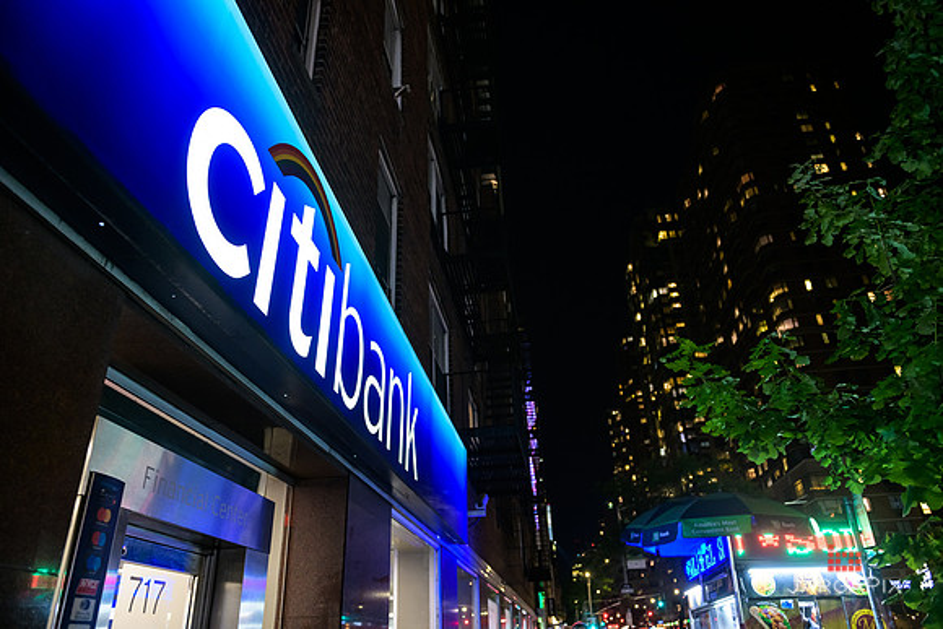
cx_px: 472
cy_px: 314
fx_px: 629
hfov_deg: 73.7
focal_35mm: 24
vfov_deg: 53.2
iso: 1250
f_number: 3.2
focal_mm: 24
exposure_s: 1/50
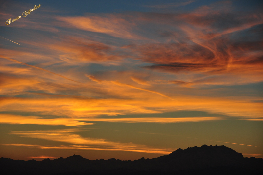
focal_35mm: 135
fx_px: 985
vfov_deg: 10.1
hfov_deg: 15.2
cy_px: 88
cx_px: 132
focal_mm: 90
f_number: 5.3
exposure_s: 1/500
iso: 200
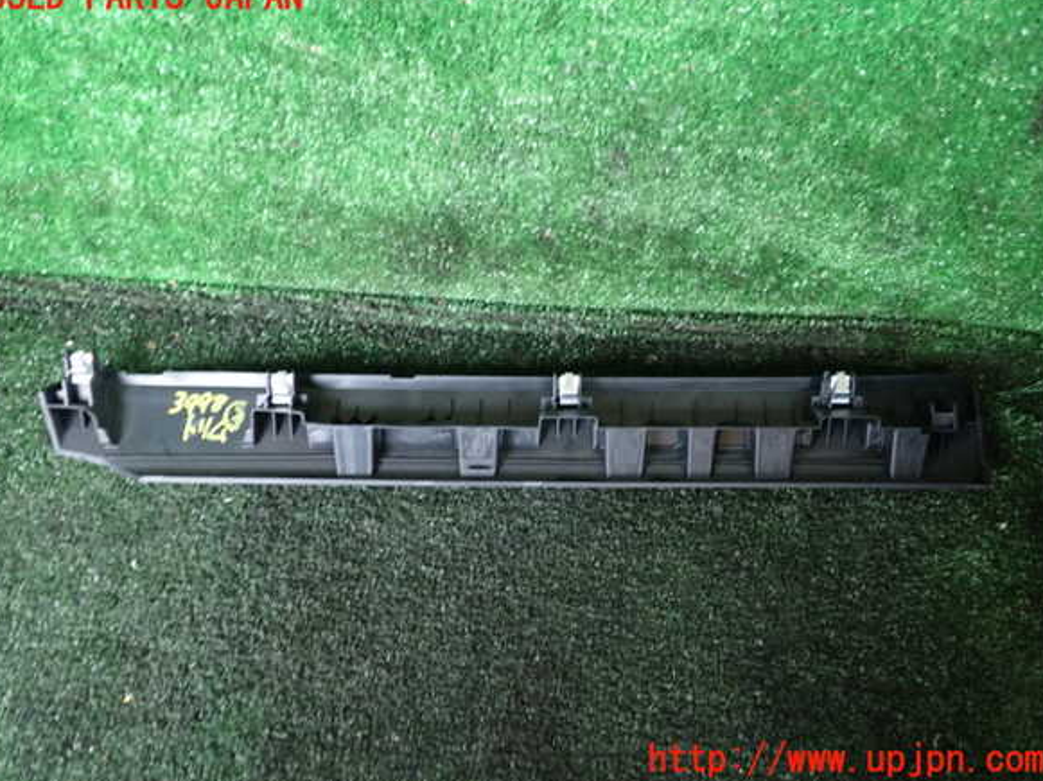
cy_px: 379
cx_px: 515
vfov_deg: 45.4
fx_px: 933
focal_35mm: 31
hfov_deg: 58.4
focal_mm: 5.4
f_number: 2.3
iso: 800
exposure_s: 1/25
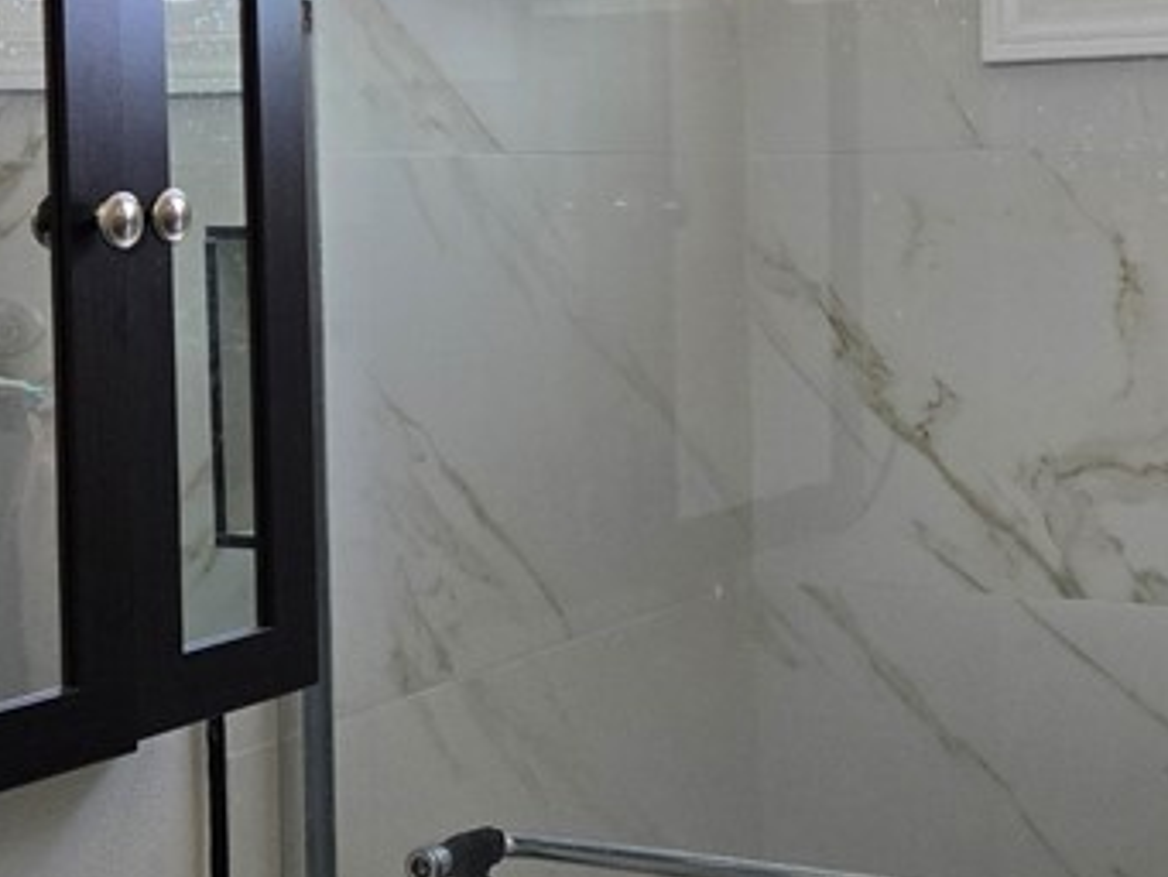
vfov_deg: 21.2
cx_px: 791
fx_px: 2329
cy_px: 298
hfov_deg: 28.0
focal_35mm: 69
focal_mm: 5.4
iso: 250
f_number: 1.8
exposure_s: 1/120
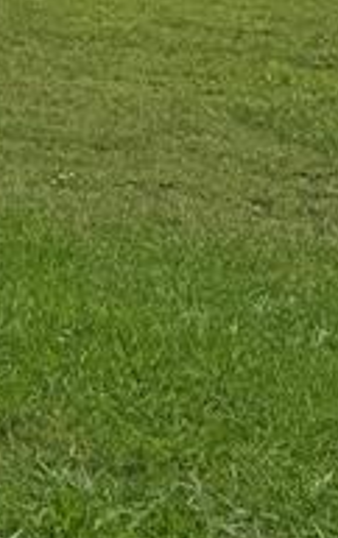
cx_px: -980
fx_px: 1985
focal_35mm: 135
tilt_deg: +0.6
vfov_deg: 13.7
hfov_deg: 7.3
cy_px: -452
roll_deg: +2.9
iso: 80
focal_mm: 6.76
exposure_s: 1/9009
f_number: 1.78
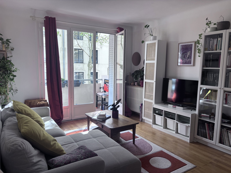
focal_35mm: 26
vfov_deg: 53.1
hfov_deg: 67.3
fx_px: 174
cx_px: 116
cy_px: 86
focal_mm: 5.96
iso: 80
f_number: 1.6
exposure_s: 1/121
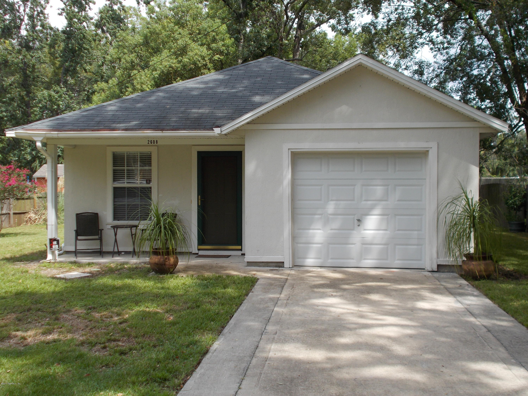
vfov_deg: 32.9
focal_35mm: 44
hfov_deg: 42.9
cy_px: 198
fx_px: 671
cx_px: 264
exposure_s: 1/320
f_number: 4.2
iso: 80
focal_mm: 7.9
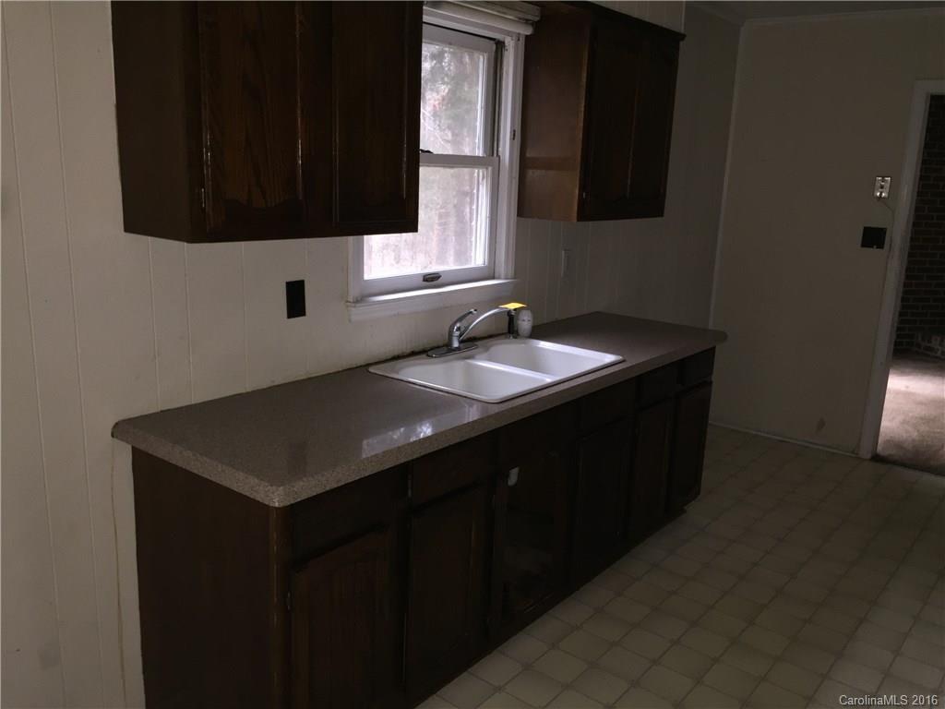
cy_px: 354
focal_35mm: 29
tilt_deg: -14.1
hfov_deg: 61.7
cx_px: 472
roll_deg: -2.7
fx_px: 792
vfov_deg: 48.2
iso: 64
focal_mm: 4.15
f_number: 2.2
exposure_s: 1/16
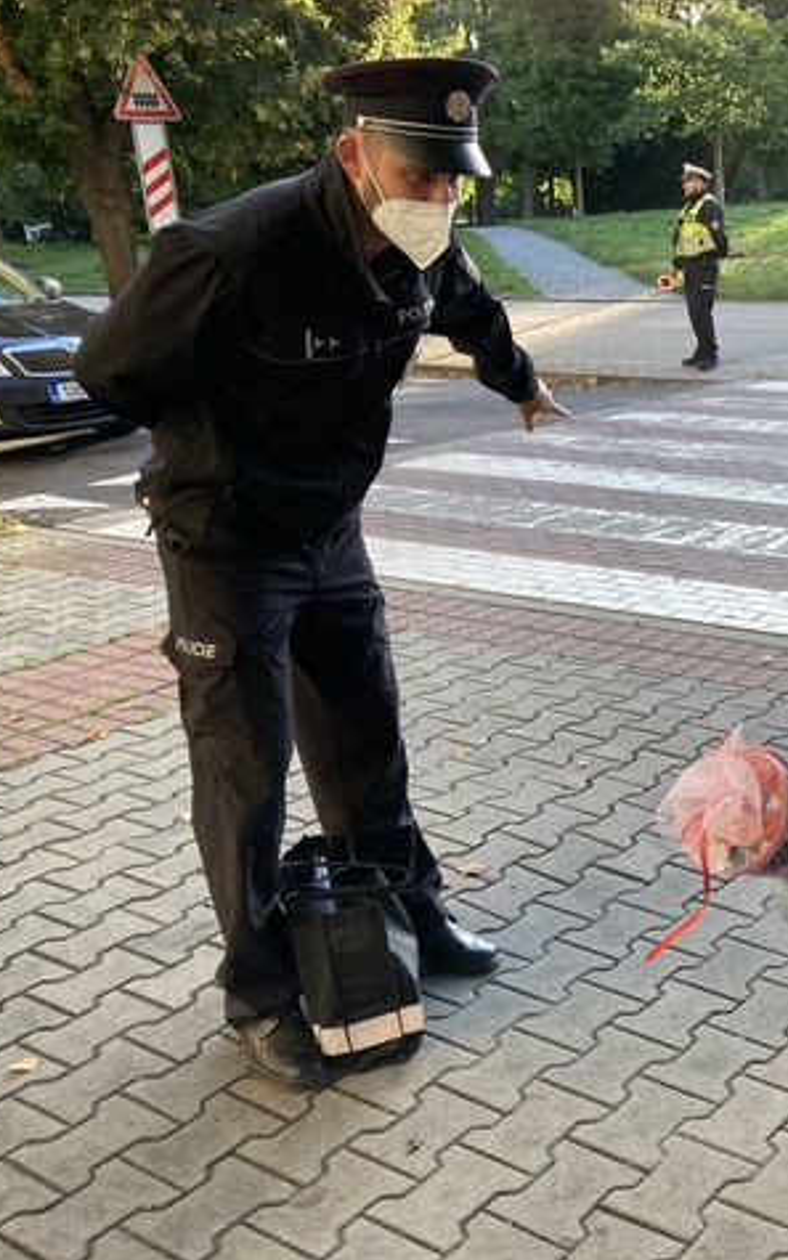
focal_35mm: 40
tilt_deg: -16.3
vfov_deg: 49.3
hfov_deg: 30.4
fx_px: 1374
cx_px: 724
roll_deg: +1.4
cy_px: 634
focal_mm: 3.99
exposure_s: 1/121
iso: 25
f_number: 1.8
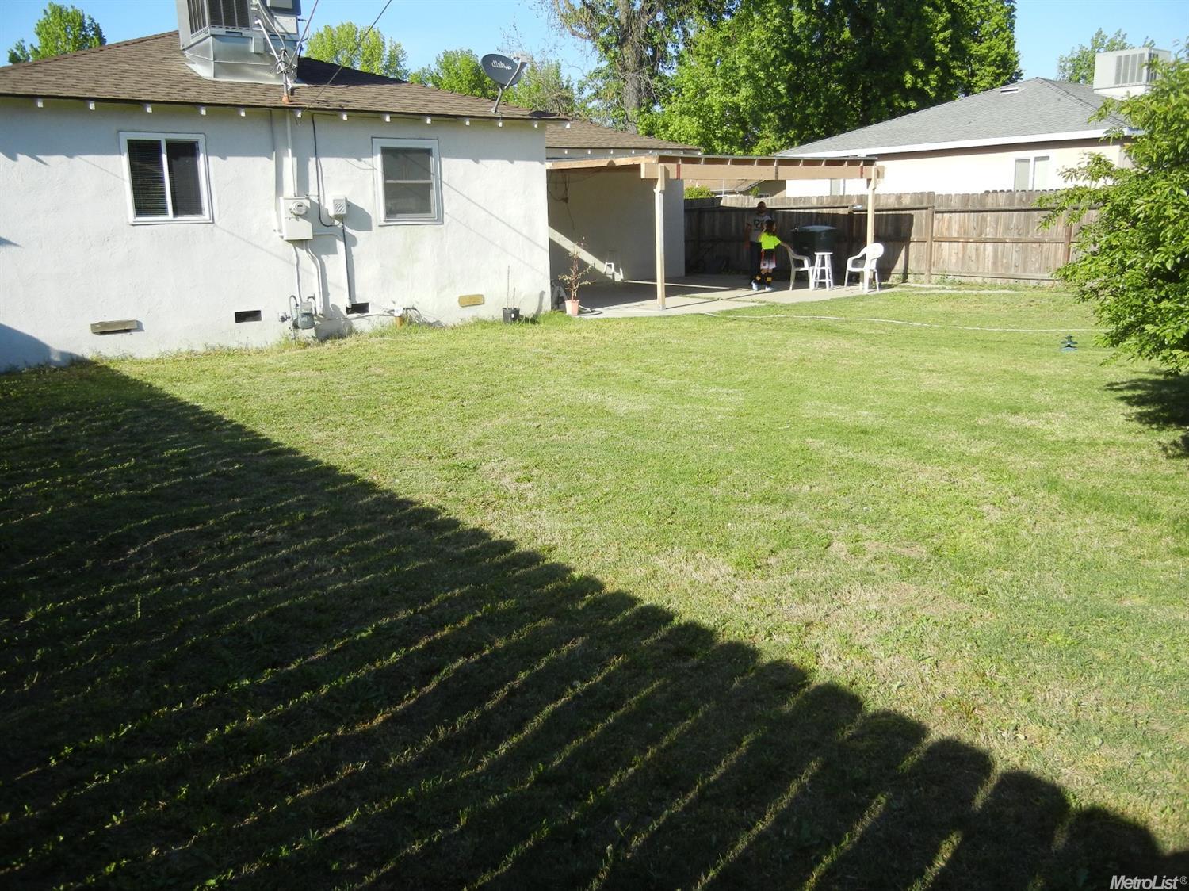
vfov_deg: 46.8
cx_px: 594
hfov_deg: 60.0
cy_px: 446
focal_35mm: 30
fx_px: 1030
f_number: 3.5
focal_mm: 5.4
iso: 160
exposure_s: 1/855
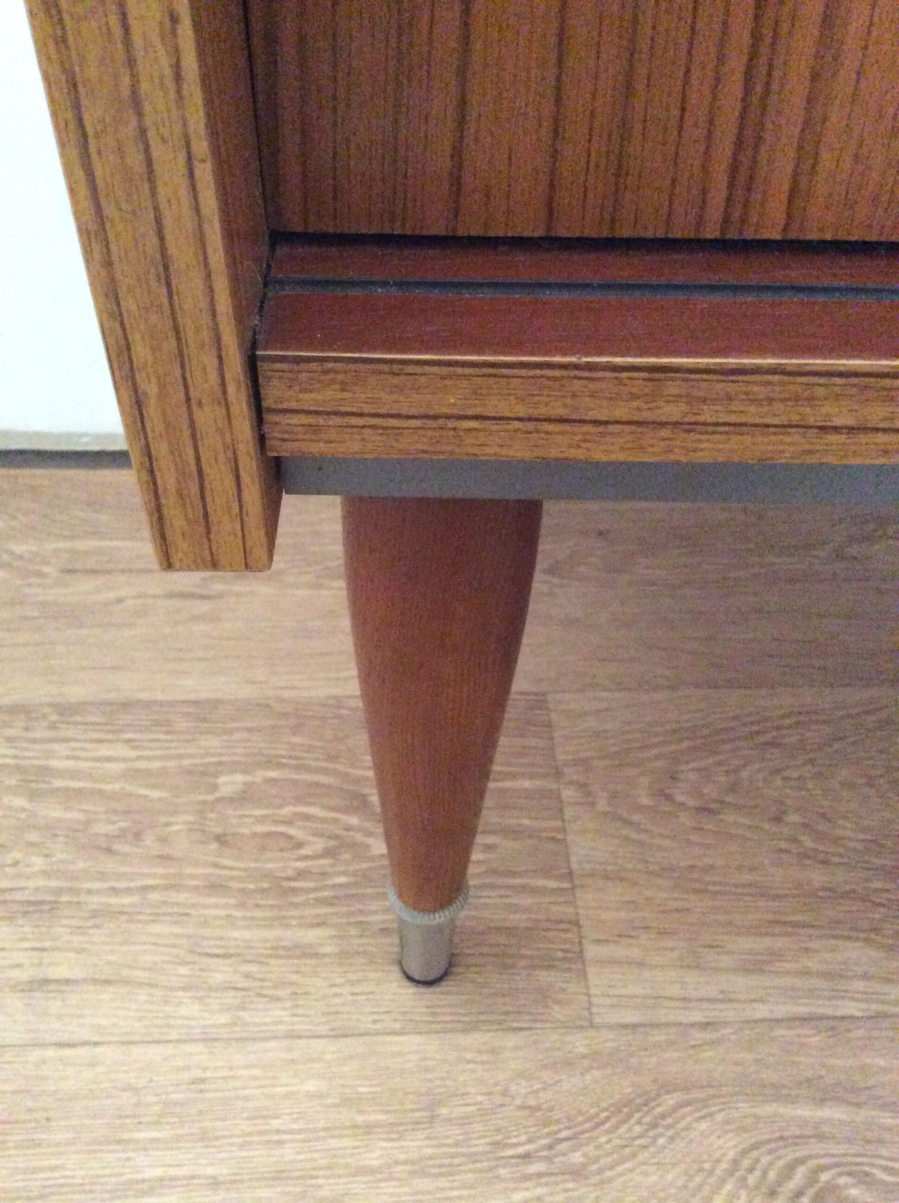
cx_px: 450
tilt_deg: -44.2
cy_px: 602
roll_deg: -1.4
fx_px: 1111
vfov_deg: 56.9
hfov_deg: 44.1
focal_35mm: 32
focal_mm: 3.3
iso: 640
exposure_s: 1/17
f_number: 2.4
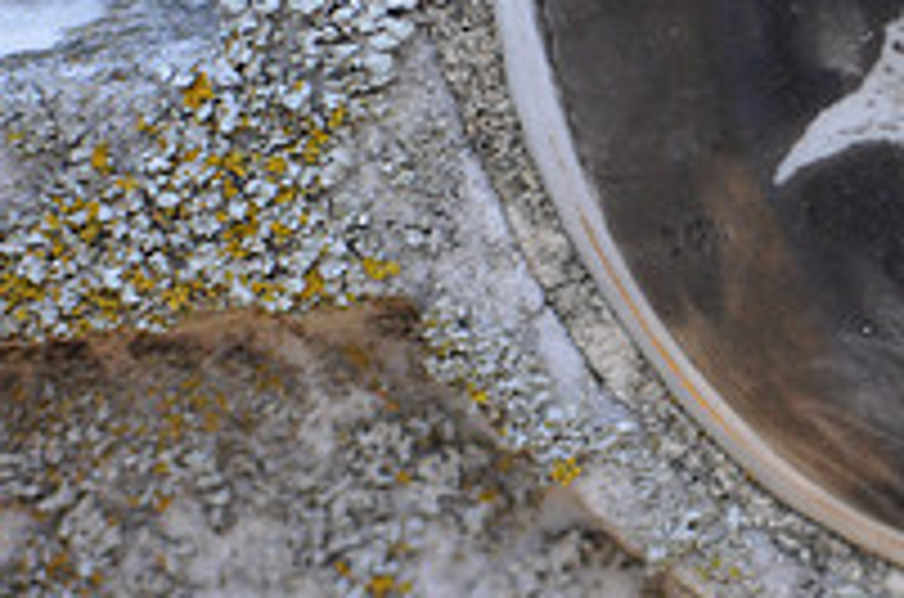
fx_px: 3794
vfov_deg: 8.9
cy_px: -155
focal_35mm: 151
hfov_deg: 13.1
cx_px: 1165
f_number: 5
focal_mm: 35
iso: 400
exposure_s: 1/100
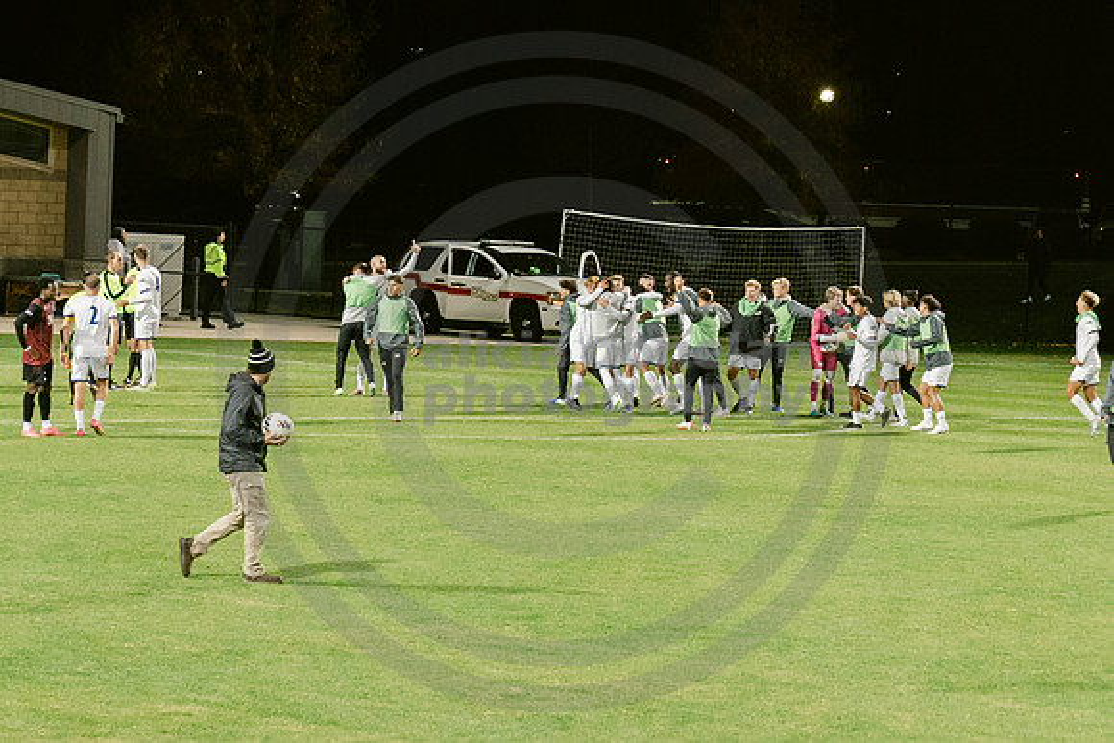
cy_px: 355
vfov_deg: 8.1
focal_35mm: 170
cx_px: 743
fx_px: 5259
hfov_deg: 12.1
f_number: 4
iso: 2000
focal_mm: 70
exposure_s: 1/160
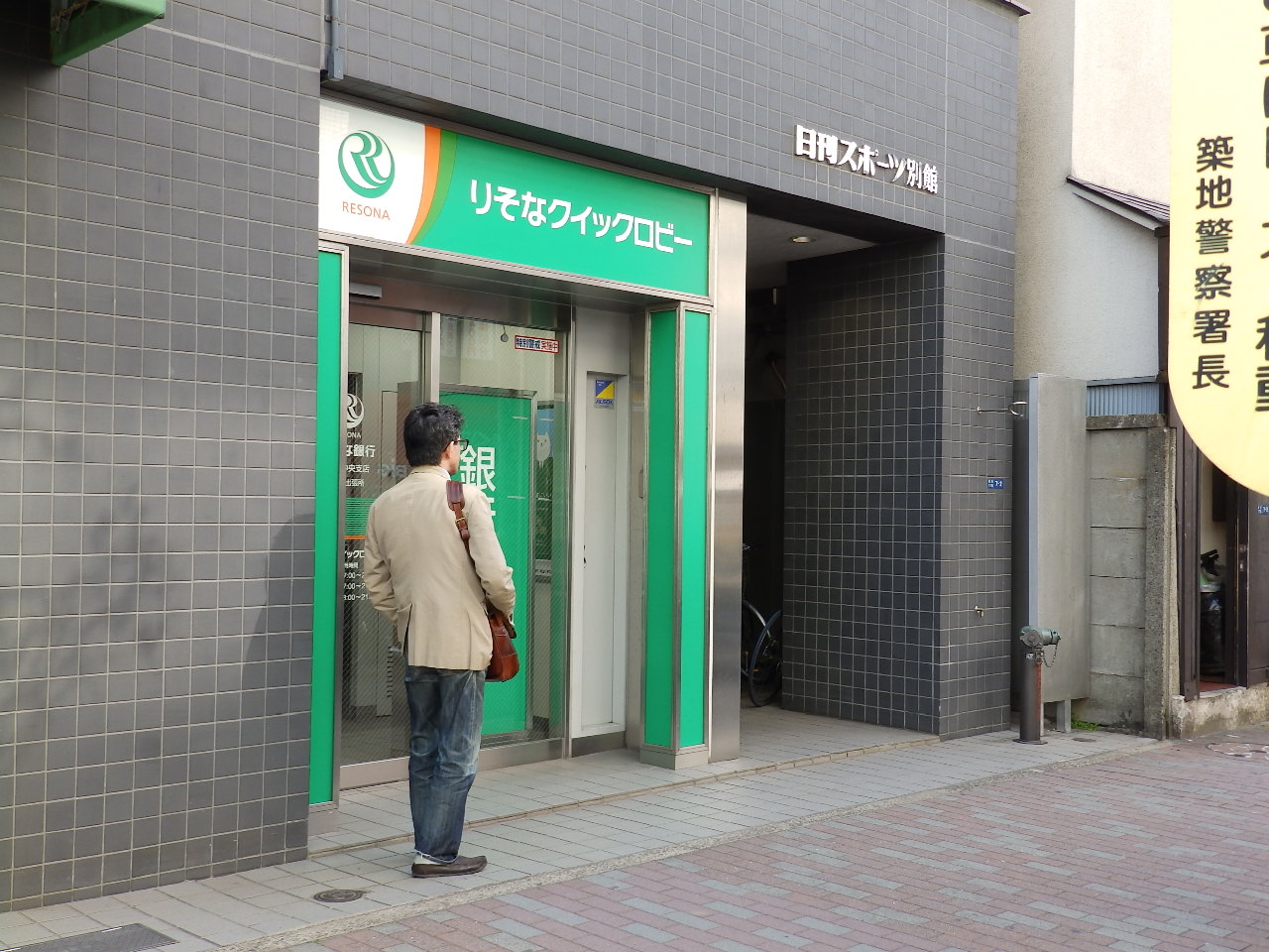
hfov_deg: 49.0
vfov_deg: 37.7
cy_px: 476
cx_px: 634
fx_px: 1393
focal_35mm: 38
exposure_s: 1/80
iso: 80
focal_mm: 6.8
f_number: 4
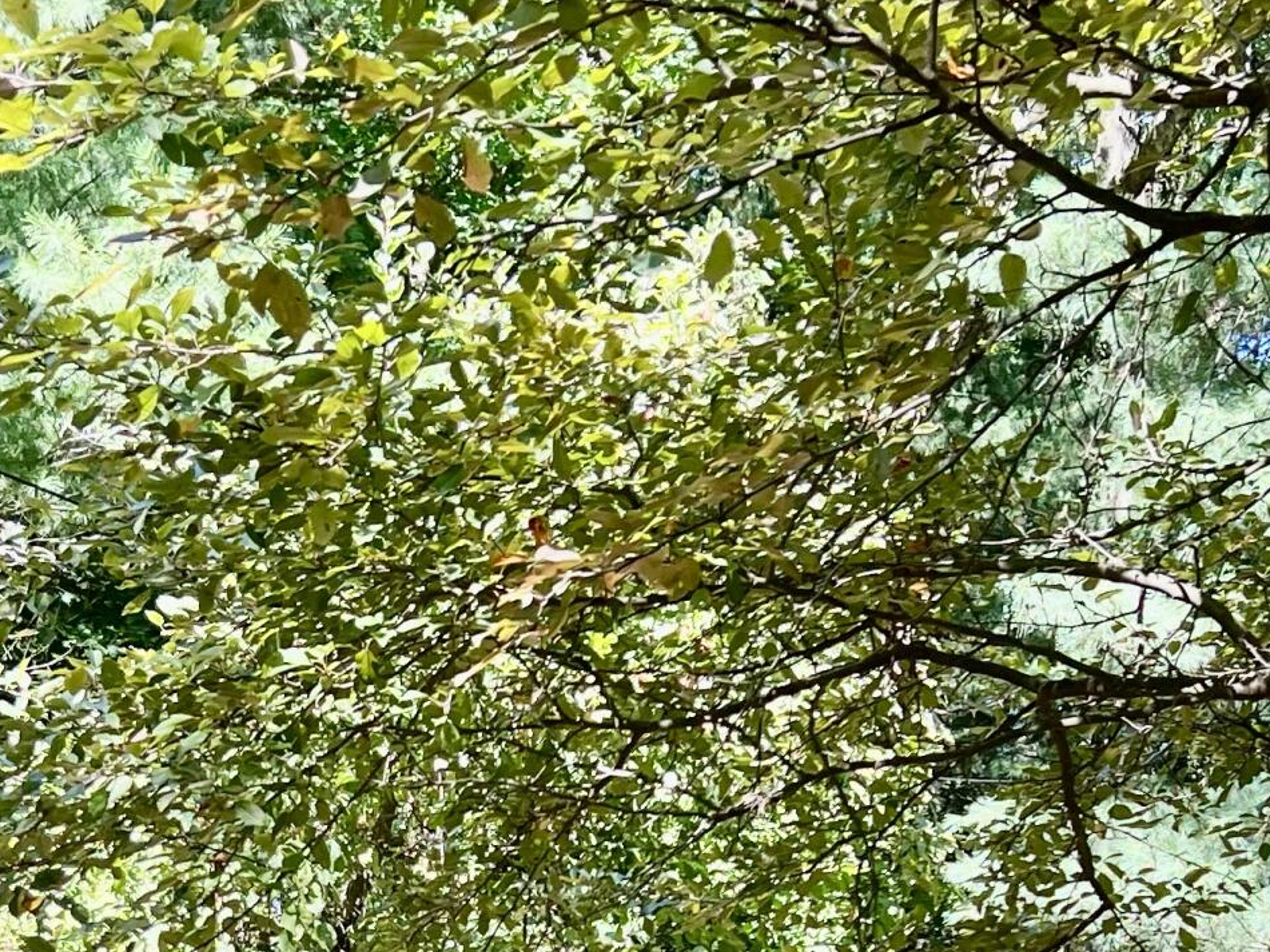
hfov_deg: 23.8
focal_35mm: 82
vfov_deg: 16.7
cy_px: 1342
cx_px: 580
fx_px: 3008
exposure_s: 1/374
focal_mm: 5.7
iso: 50
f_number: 1.5
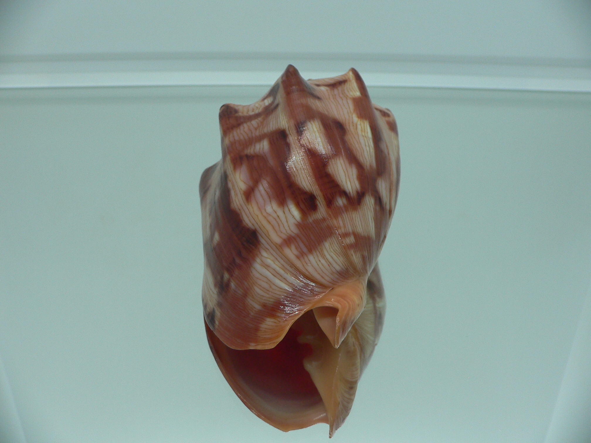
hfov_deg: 52.6
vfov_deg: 40.7
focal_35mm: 35
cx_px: 296
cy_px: 222
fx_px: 598
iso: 80
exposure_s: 1/60
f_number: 2.8
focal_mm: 4.6
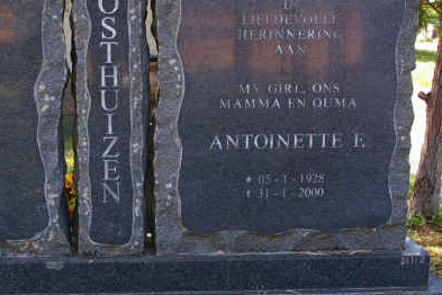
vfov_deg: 21.2
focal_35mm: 64
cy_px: 142
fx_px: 786
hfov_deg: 30.8
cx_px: 98
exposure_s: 1/90
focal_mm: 18
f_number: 5.6
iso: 200
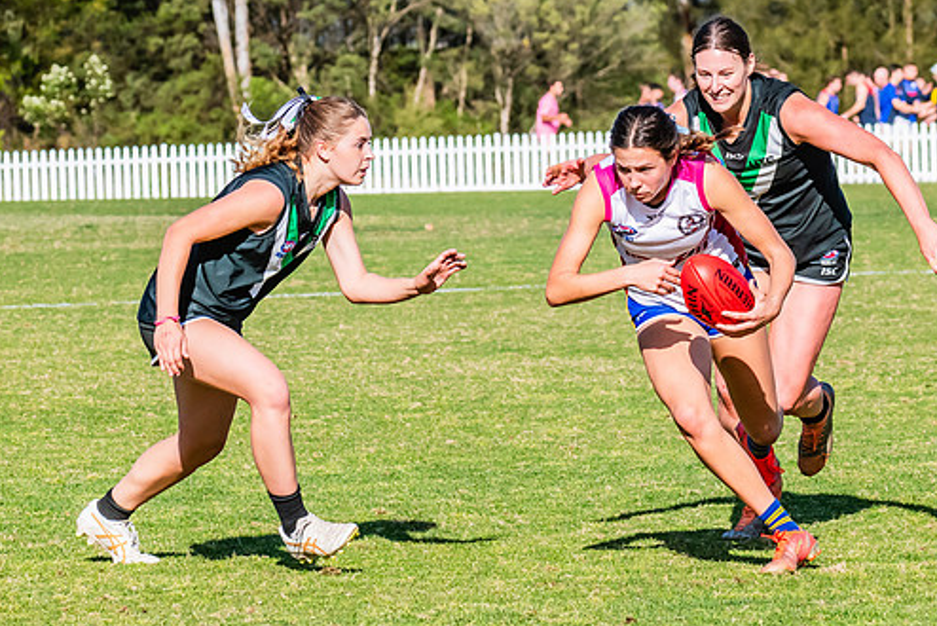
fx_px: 9479
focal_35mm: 364
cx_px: 691
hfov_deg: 5.7
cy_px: 249
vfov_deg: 3.8
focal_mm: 170
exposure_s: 1/1600
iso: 800
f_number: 10
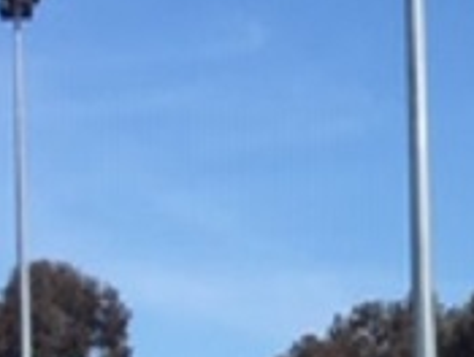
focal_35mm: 153
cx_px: 1199
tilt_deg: +0.7
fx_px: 2099
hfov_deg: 10.7
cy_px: 527
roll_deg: +1.2
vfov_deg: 9.5
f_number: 2.2
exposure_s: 1/1538
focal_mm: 4.15
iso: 25
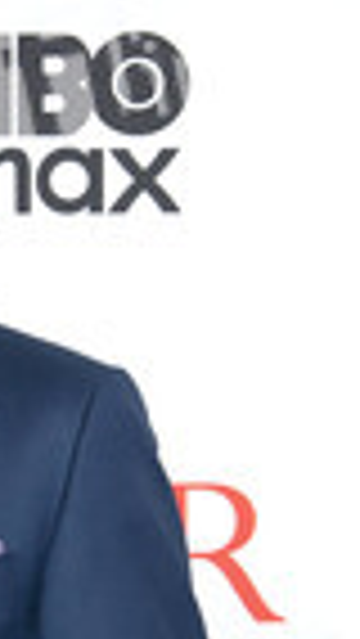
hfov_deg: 7.8
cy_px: 716
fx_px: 2593
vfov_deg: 13.7
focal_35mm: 153
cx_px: -220
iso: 640
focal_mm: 52
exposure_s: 1/200
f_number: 6.3
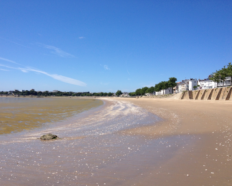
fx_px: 254
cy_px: 93
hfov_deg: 49.1
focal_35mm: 37
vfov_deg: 40.1
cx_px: 113
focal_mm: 4.28
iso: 50
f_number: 2.4
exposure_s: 1/2404
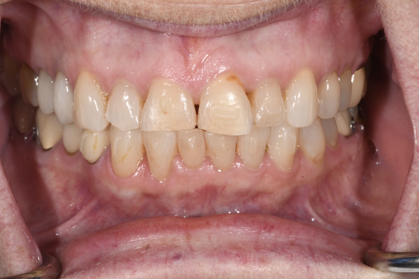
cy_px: 140
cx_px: 210
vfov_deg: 10.8
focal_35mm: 127
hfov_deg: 16.1
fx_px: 1478
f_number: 36
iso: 100
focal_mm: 85
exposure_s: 1/30
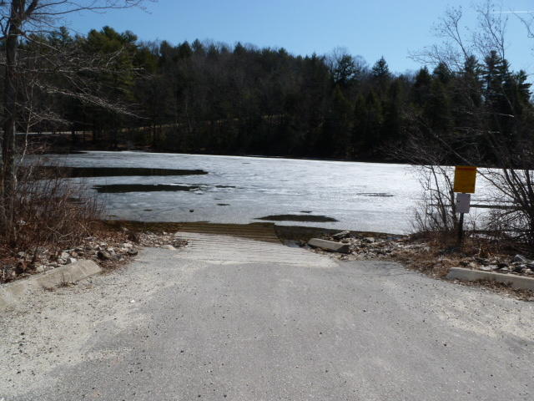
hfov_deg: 71.6
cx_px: 267
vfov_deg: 56.8
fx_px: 370
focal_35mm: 24
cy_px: 200
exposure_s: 1/500
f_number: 5.6
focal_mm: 4.3
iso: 100
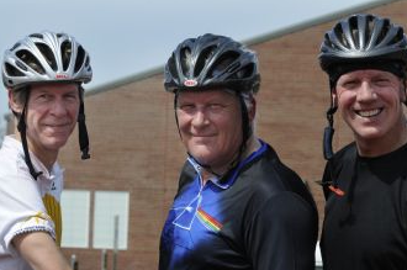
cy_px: 198
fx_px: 1795
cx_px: 186
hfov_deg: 12.9
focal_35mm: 159
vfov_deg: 8.6
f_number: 8
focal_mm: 70
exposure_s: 1/1250
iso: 500
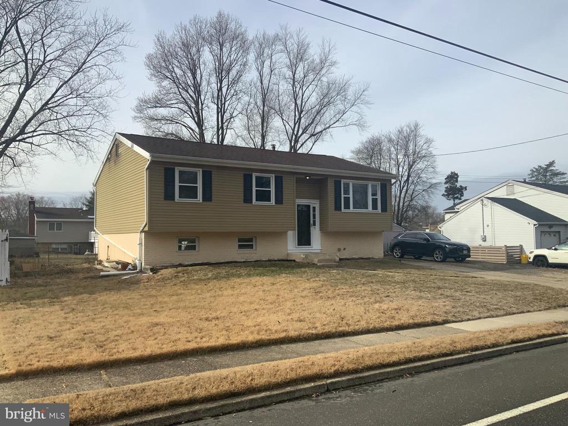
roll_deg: +0.3
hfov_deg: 61.7
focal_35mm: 29
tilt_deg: +3.5
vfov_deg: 48.2
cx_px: 284
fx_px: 476
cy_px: 213
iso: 16
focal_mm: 3
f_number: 1.8
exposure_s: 1/2427
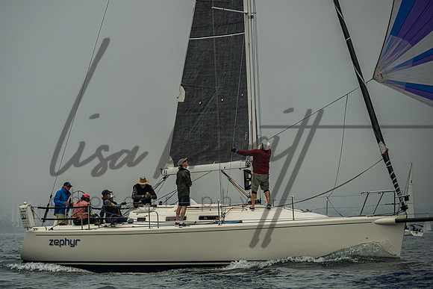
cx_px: 173
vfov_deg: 5.6
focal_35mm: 244
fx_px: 2930
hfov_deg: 8.4
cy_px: 144
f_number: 6.3
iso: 400
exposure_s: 1/4000
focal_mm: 200
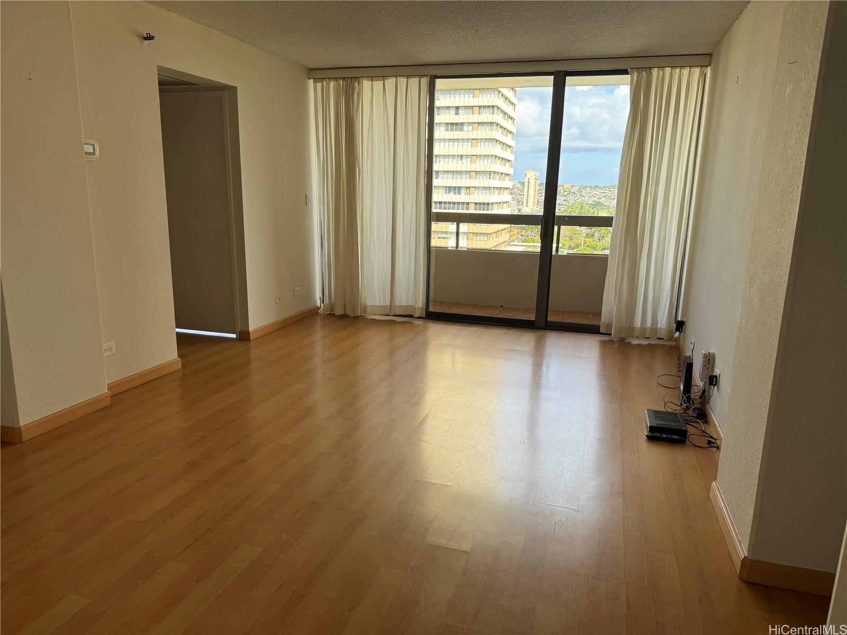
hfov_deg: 71.6
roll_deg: -0.9
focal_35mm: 24
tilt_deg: -12.6
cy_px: 318
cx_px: 424
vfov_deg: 56.8
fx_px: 587
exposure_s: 1/226
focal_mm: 6.76
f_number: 1.78
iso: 64
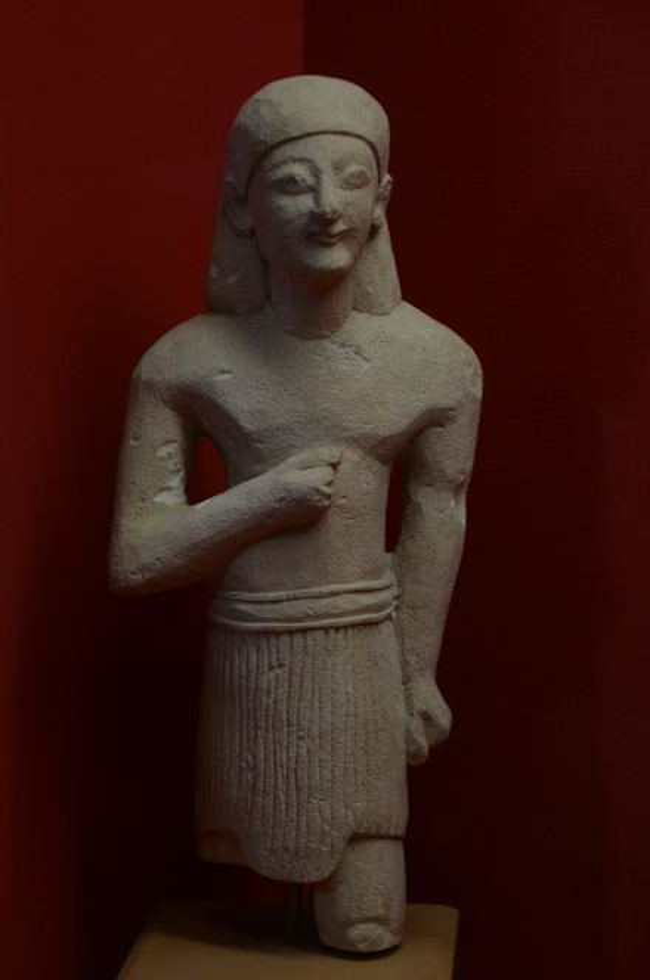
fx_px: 2855
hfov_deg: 13.0
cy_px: 490
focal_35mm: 105
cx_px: 325
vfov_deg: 19.5
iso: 1000
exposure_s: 1/80
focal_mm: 70
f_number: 5.3
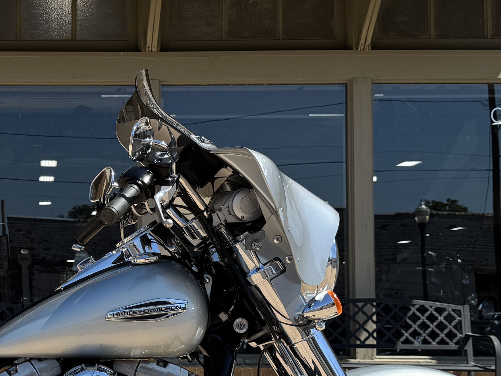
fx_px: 999
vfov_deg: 21.2
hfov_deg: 26.8
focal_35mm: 69
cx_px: 17
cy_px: 268
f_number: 1.78
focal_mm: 6.76
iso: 80
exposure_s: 1/3247
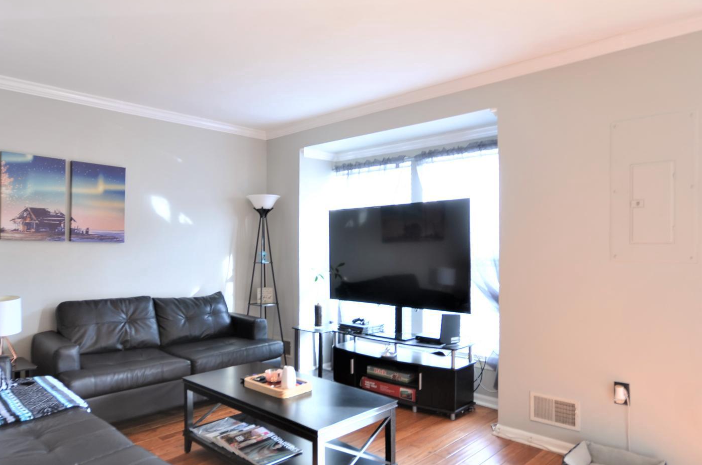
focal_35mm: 22
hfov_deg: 78.2
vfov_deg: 57.0
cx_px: 301
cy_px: 247
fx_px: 428
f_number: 4
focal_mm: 10
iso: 100
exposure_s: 1/5
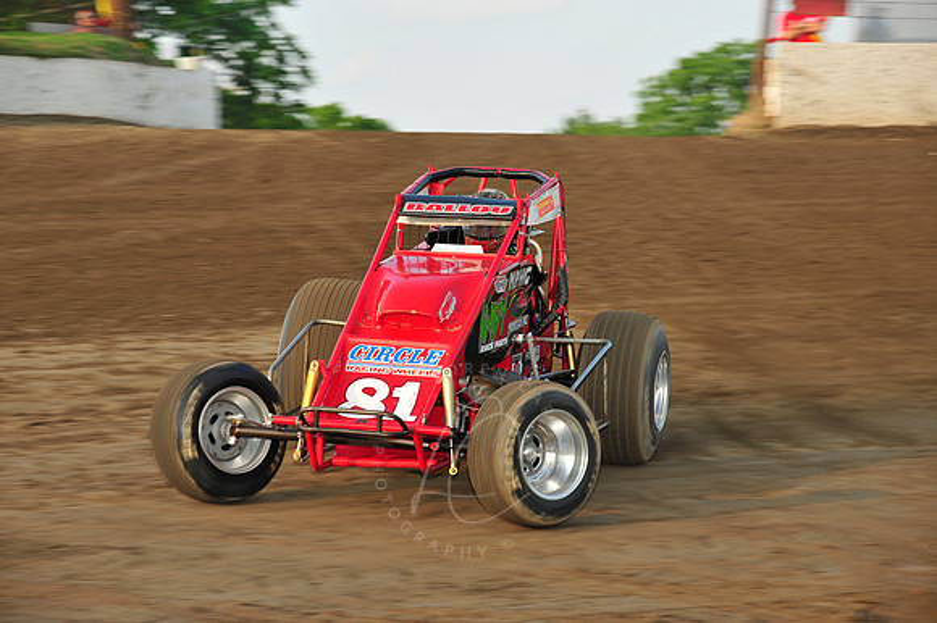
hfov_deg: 14.2
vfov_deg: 9.5
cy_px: 312
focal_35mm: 145
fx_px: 3772
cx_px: 468
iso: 400
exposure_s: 1/320
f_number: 8
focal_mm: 145
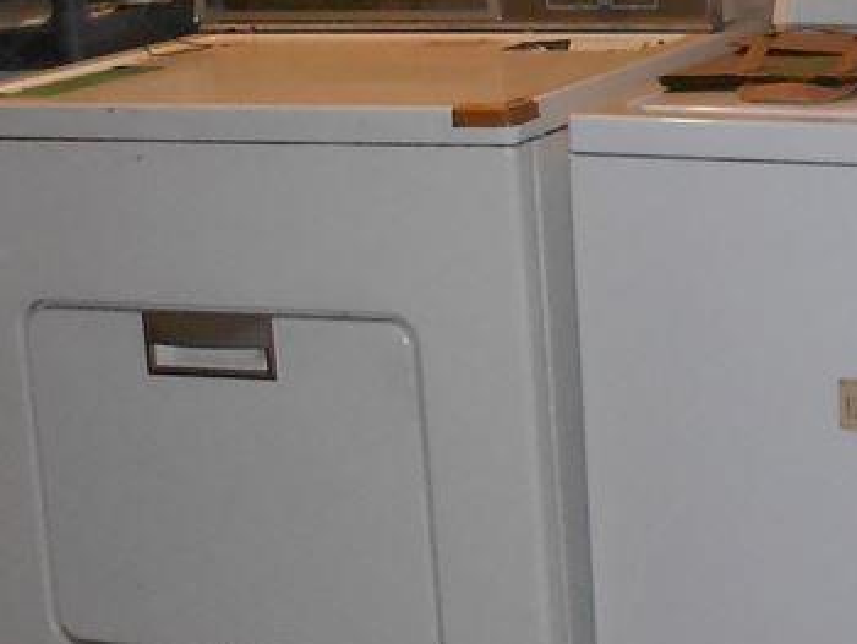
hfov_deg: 19.7
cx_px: 960
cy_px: -5
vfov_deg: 15.3
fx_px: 2354
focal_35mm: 95
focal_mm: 4.6
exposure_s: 1/25
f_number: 3.2
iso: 200
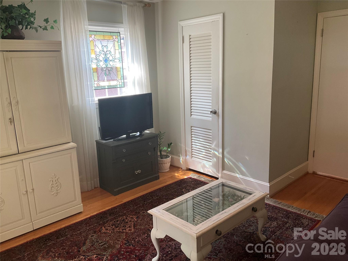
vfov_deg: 48.2
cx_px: 174
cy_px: 130
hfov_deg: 61.7
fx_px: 292
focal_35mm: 29
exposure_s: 1/60
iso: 64
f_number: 1.8
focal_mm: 3
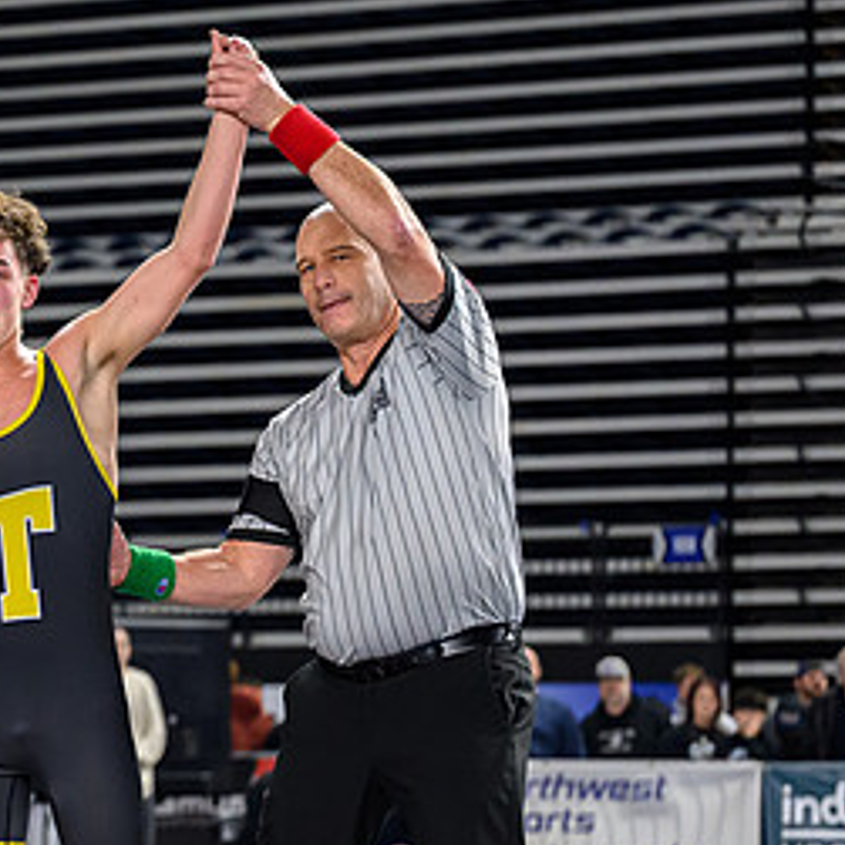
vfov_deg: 10.0
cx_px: -145
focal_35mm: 175
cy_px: 595
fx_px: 4833
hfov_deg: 9.9
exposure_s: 1/800
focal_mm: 70
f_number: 2.8
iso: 4000
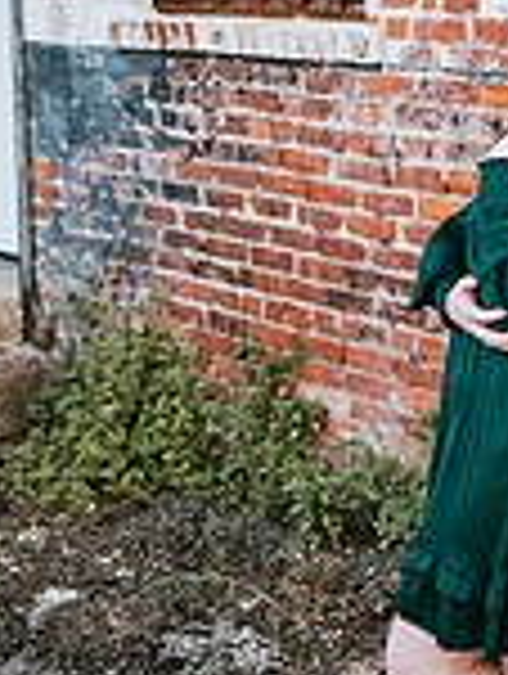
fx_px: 1346
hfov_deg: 20.3
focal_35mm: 69
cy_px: 270
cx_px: 571
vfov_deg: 28.1
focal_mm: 24
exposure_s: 1/400
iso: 100
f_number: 2
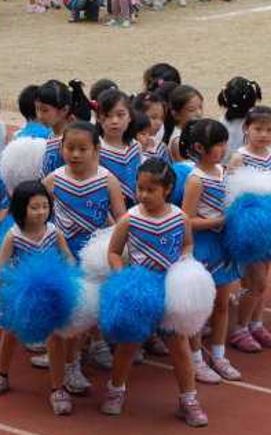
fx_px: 1799
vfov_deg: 13.8
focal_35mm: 152
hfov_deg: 8.6
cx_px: 94
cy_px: 186
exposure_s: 1/200
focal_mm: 55
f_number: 7.1
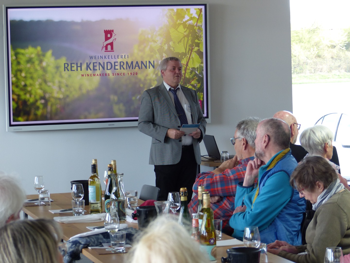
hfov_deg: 17.0
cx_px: 175
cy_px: 132
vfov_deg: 12.8
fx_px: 1173
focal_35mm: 116
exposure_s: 1/60
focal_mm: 20.9
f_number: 2.8
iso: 160
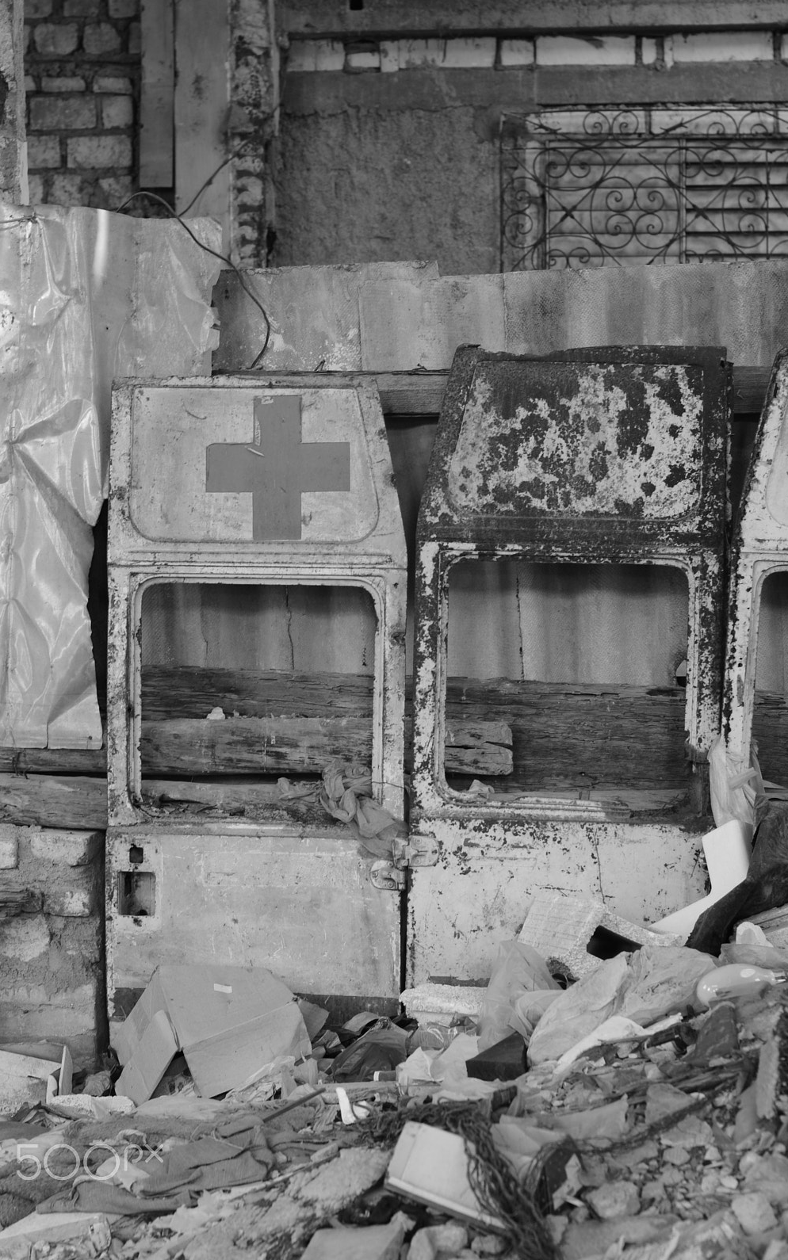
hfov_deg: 16.9
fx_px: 2645
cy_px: 632
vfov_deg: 26.8
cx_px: 391
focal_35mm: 77
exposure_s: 1/50
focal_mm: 50
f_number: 3.5
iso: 100
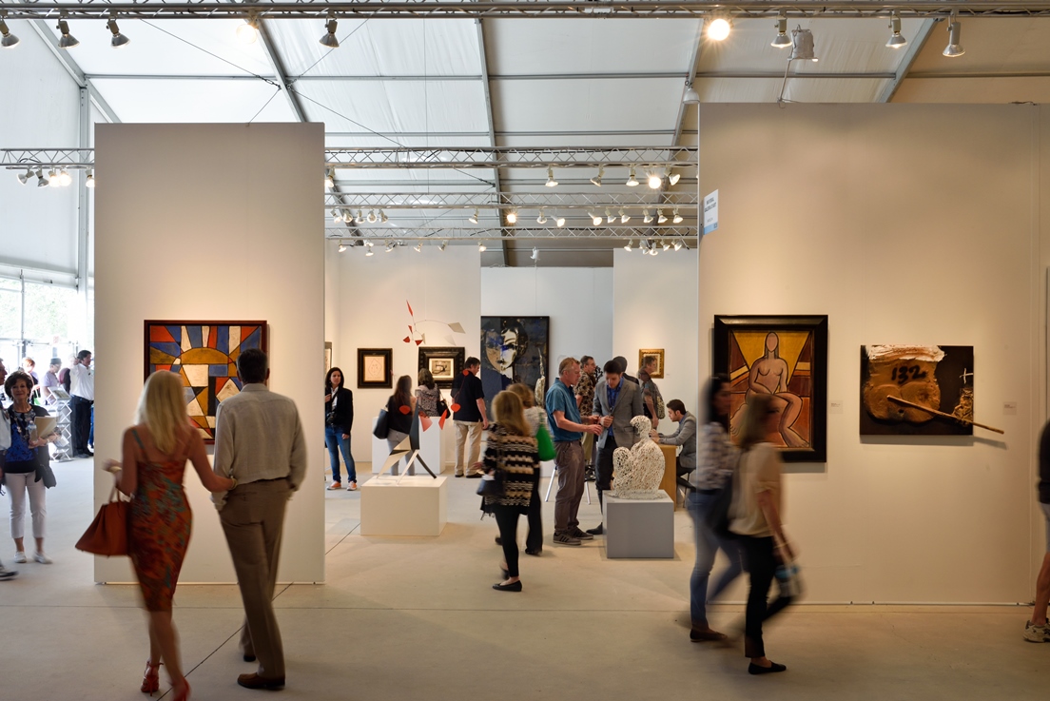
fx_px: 934
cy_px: 350
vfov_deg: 41.2
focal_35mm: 32
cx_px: 525
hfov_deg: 58.7
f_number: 16
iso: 400
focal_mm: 32
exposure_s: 1/13
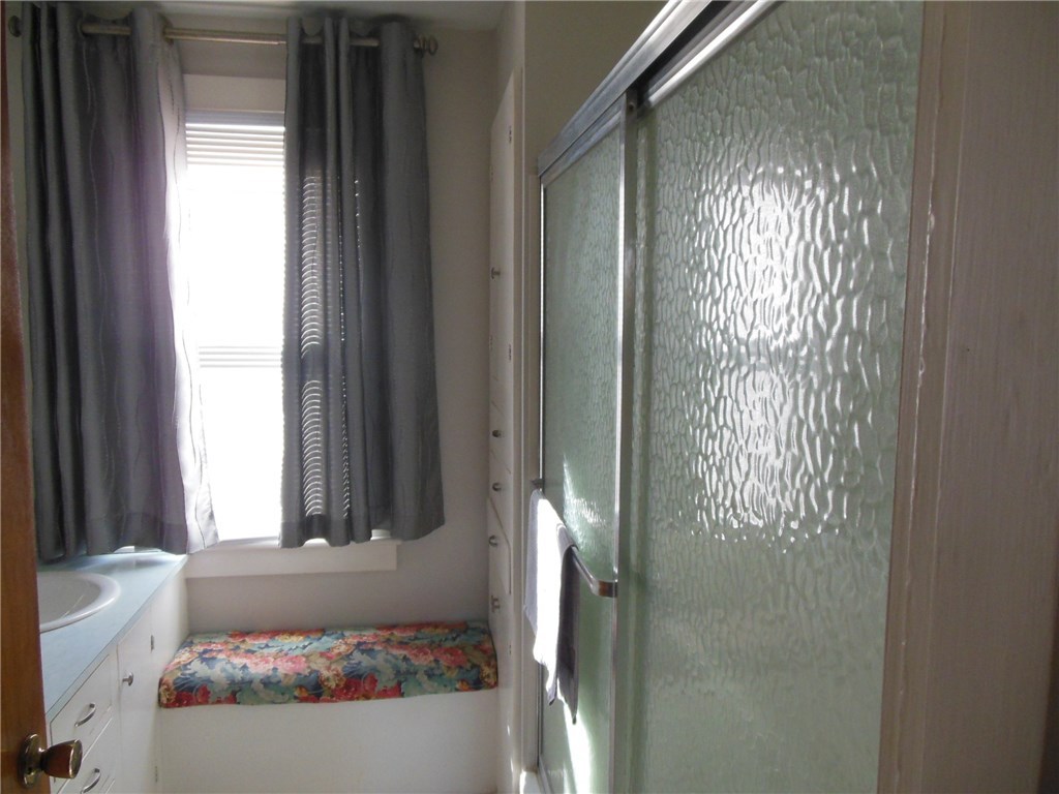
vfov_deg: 54.9
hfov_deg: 69.4
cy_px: 397
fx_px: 765
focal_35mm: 25
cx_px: 530
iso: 400
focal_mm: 4.5
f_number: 3.2
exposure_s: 1/60
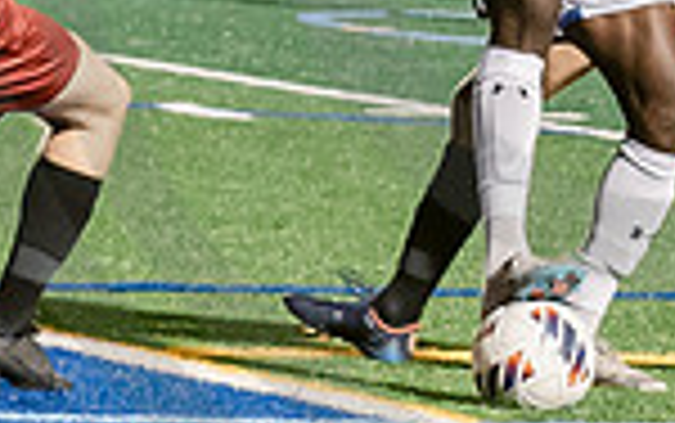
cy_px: -51
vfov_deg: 2.0
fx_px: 12187
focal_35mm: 662
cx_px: 418
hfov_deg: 3.2
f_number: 4
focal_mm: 70
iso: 2500
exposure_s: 1/250
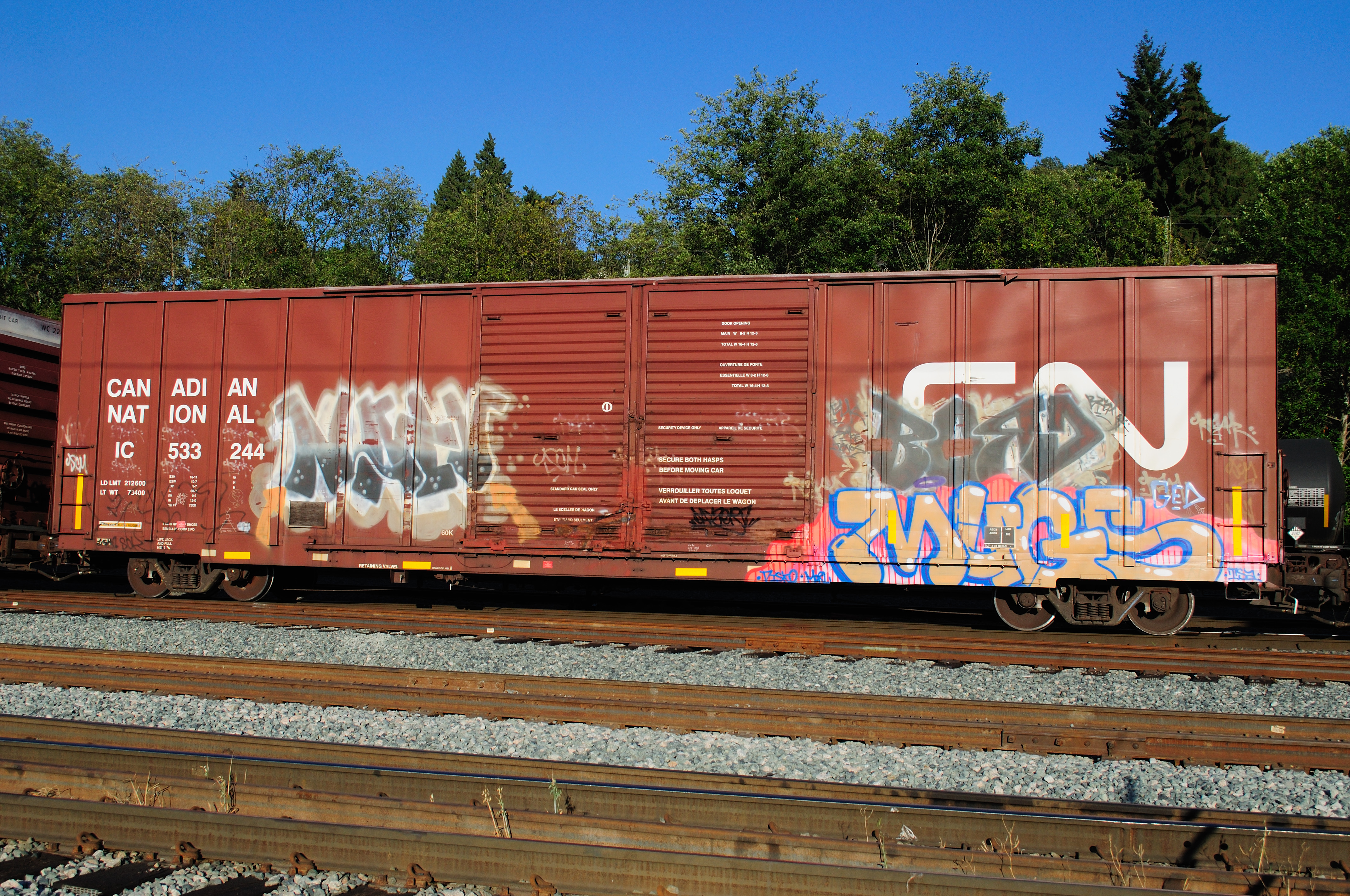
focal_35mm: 39
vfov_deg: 34.1
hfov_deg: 49.6
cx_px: 675
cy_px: 448
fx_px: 1461
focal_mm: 26
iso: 200
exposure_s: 1/800
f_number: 8
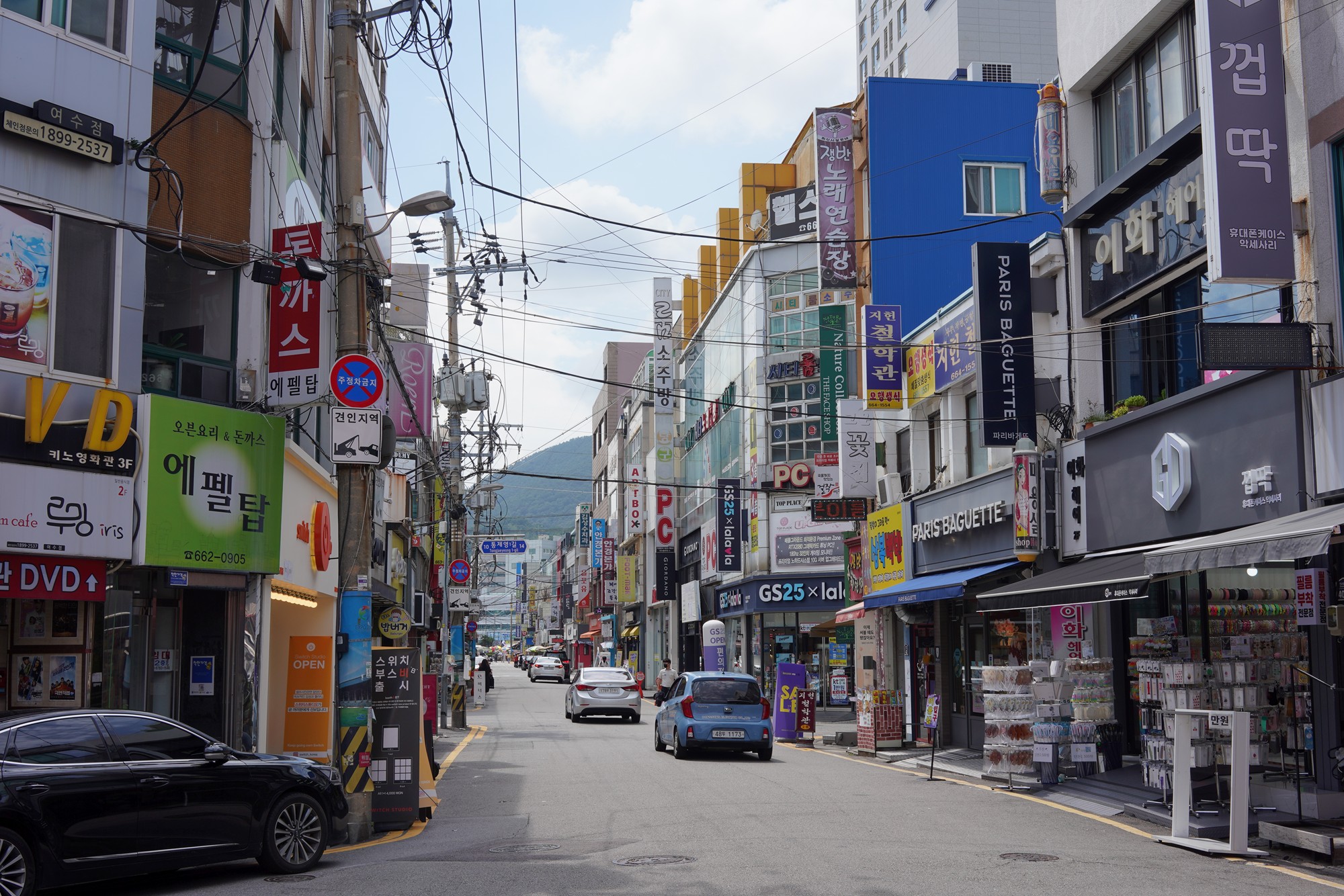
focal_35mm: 35
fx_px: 1307
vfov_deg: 37.9
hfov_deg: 54.4
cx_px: 672
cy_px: 448
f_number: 11
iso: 100
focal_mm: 35
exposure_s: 1/125
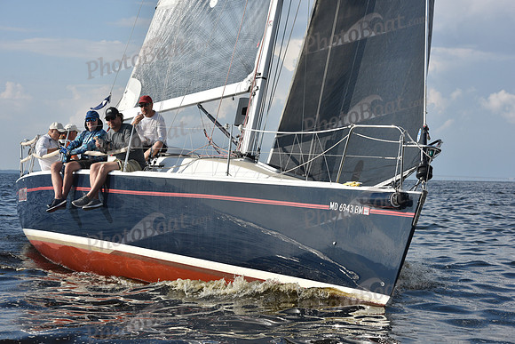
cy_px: 172
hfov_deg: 23.6
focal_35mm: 86
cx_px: 258
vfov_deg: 15.9
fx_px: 1231
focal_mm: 86
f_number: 8
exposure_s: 1/1250
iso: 250
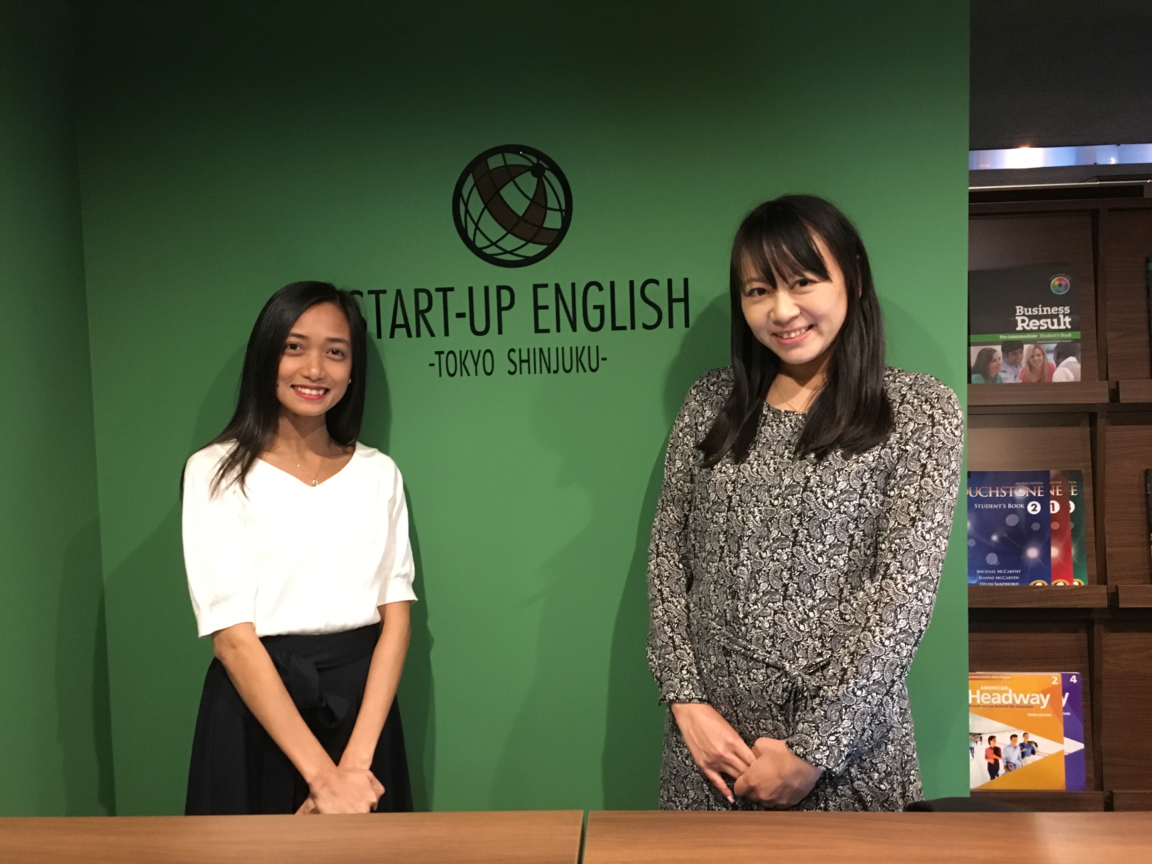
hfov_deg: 61.7
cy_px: 432
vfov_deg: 48.2
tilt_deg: -3.5
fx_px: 965
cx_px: 576
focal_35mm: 29
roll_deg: +2.7
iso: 250
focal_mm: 4.15
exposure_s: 1/15
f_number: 2.2
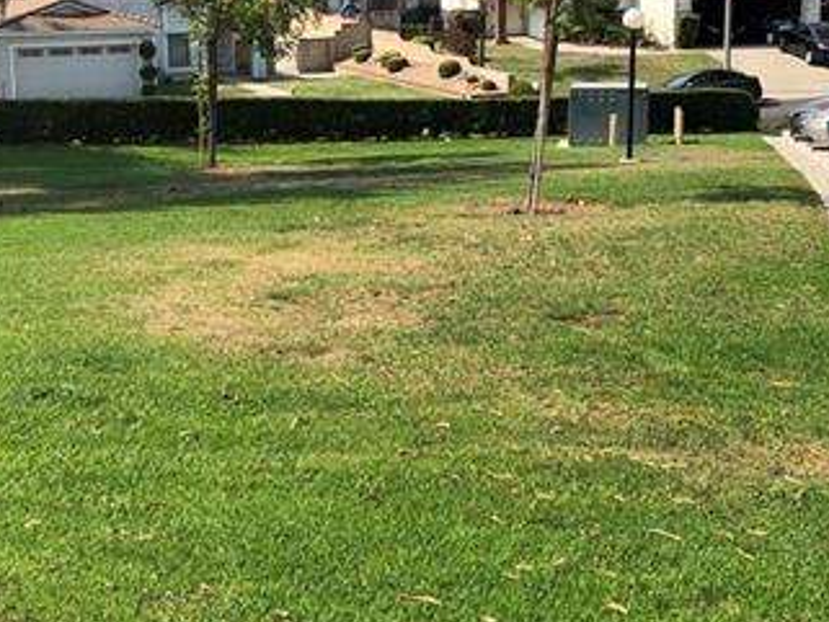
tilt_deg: -9.8
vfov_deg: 21.9
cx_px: 312
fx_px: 1605
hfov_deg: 28.9
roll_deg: +1.2
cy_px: 212
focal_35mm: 67
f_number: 1.8
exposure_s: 1/1499
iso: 20
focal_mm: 3.99
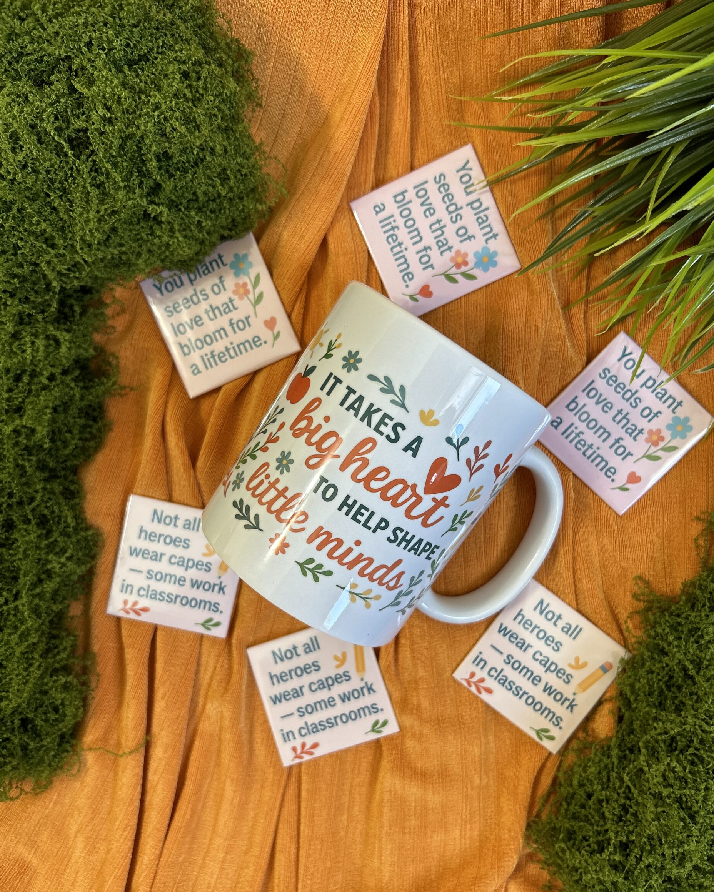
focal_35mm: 28
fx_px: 740
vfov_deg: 62.2
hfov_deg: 51.5
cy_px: 475
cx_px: 365
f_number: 1.5
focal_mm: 5.7
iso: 80
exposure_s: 1/60
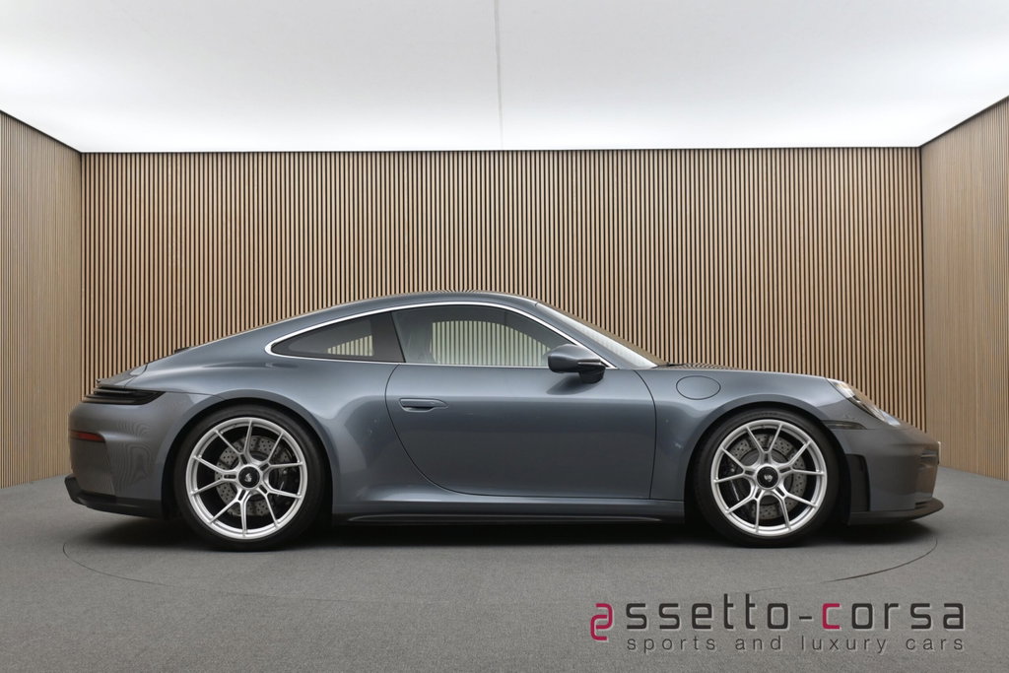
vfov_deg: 32.5
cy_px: 336
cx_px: 504
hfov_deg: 47.1
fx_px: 1156
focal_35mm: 41
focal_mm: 27.5
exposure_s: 1/40
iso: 500
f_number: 4.5
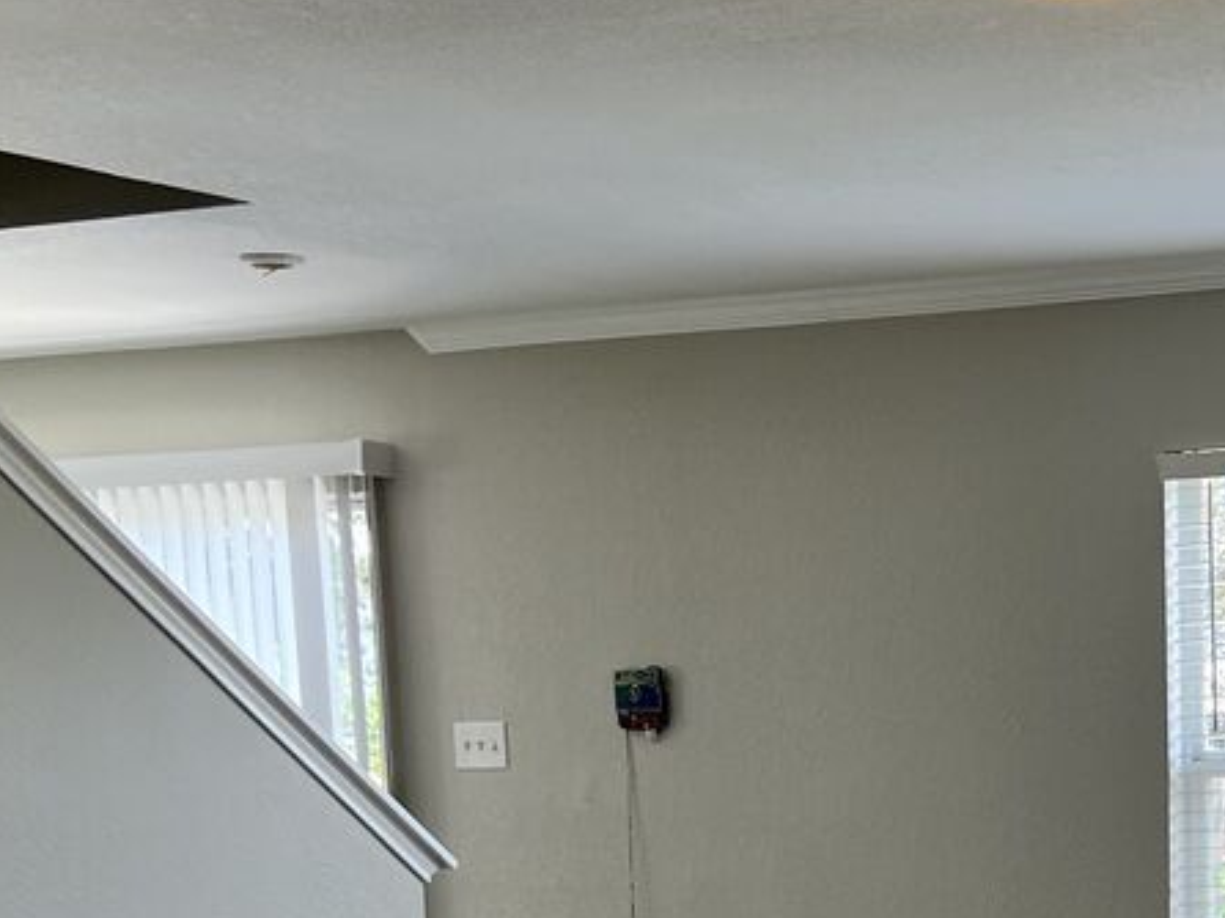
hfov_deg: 22.2
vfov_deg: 16.4
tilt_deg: -8.7
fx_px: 2971
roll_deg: +0.6
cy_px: 1245
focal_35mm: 84
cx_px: 1288
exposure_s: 1/164
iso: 40
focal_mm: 5.7
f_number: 1.5
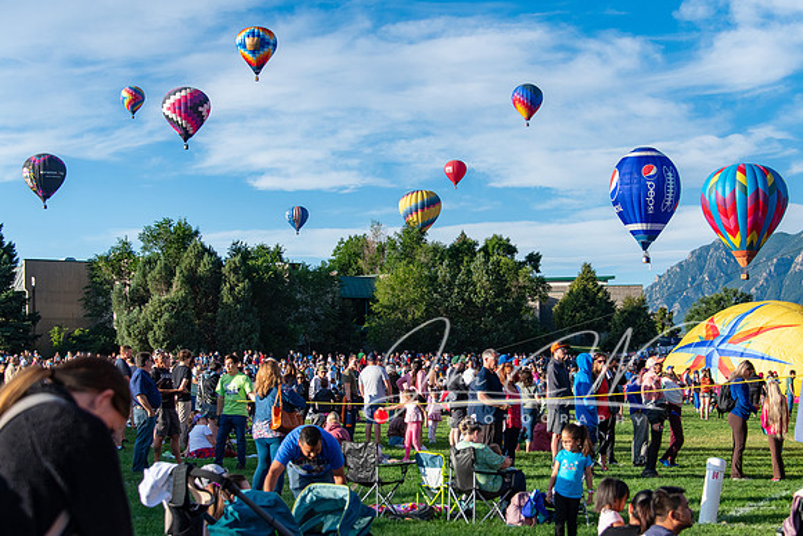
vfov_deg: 20.5
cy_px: 307
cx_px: 441
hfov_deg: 30.3
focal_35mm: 66
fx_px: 1480
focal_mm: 58
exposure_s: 1/2500
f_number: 4.5
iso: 400
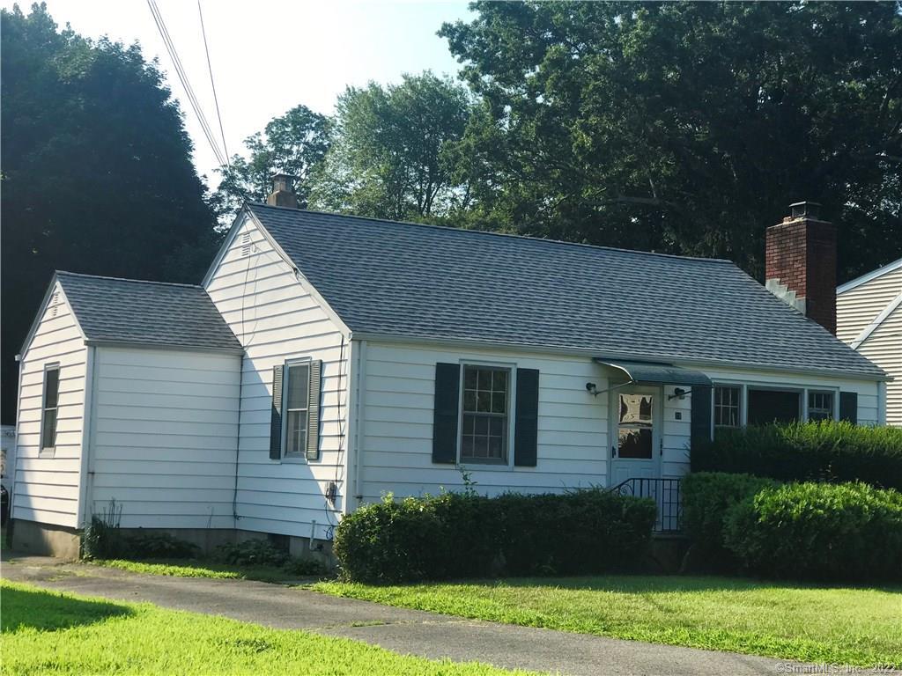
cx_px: 451
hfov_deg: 33.8
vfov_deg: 25.7
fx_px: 1485
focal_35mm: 57
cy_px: 338
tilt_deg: +5.9
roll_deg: -1.8
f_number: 2.8
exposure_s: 1/651
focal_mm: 6.6
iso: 20
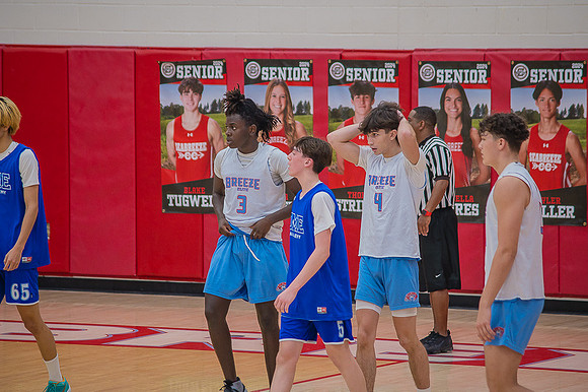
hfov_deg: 9.0
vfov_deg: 6.0
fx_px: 3733
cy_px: 196
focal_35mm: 229
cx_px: 294
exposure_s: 1/250
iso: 1000
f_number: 5.3
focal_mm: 220
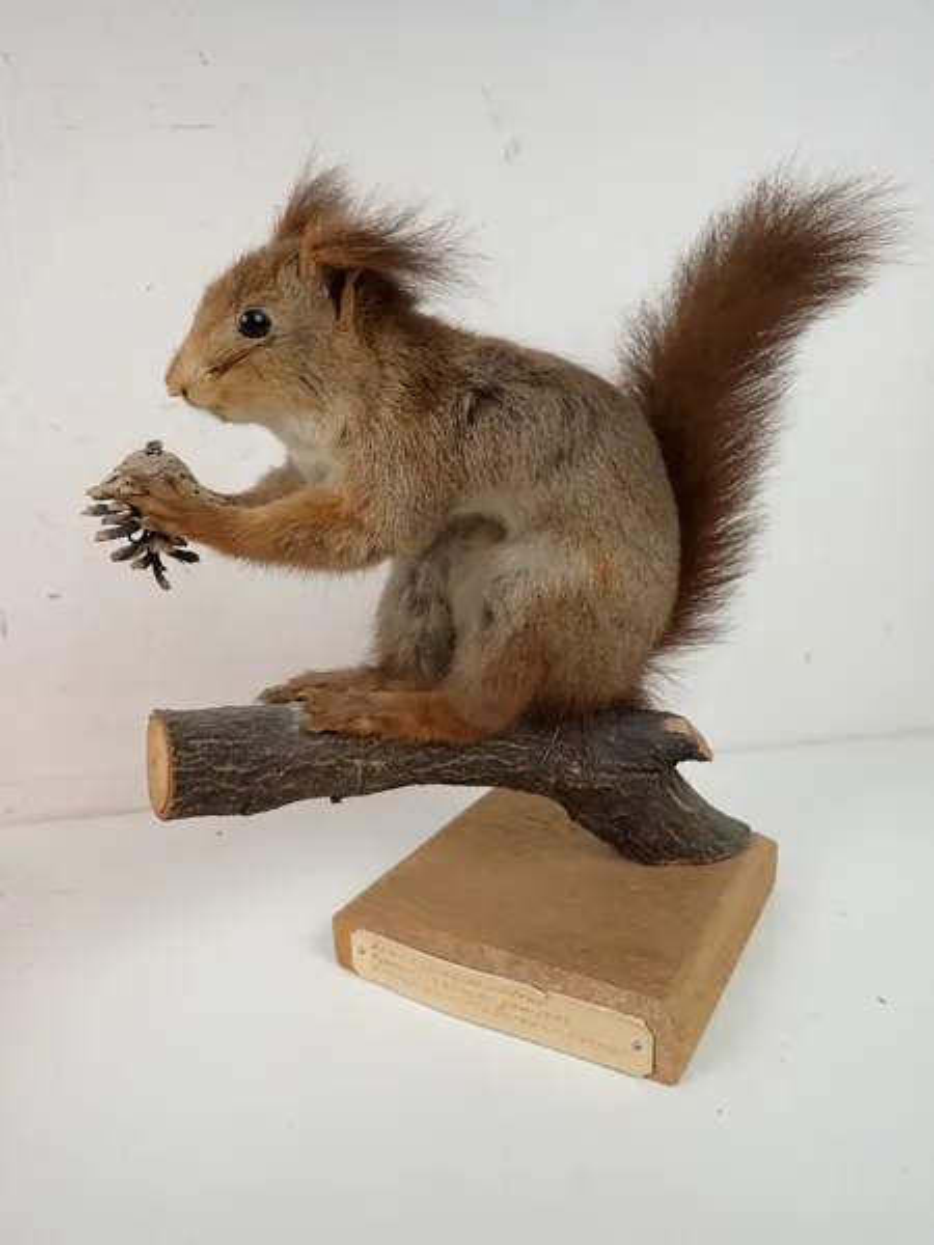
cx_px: 467
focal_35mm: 19
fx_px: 684
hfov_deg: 68.7
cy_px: 622
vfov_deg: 84.7
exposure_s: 1/100
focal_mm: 3.33
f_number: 2
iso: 200
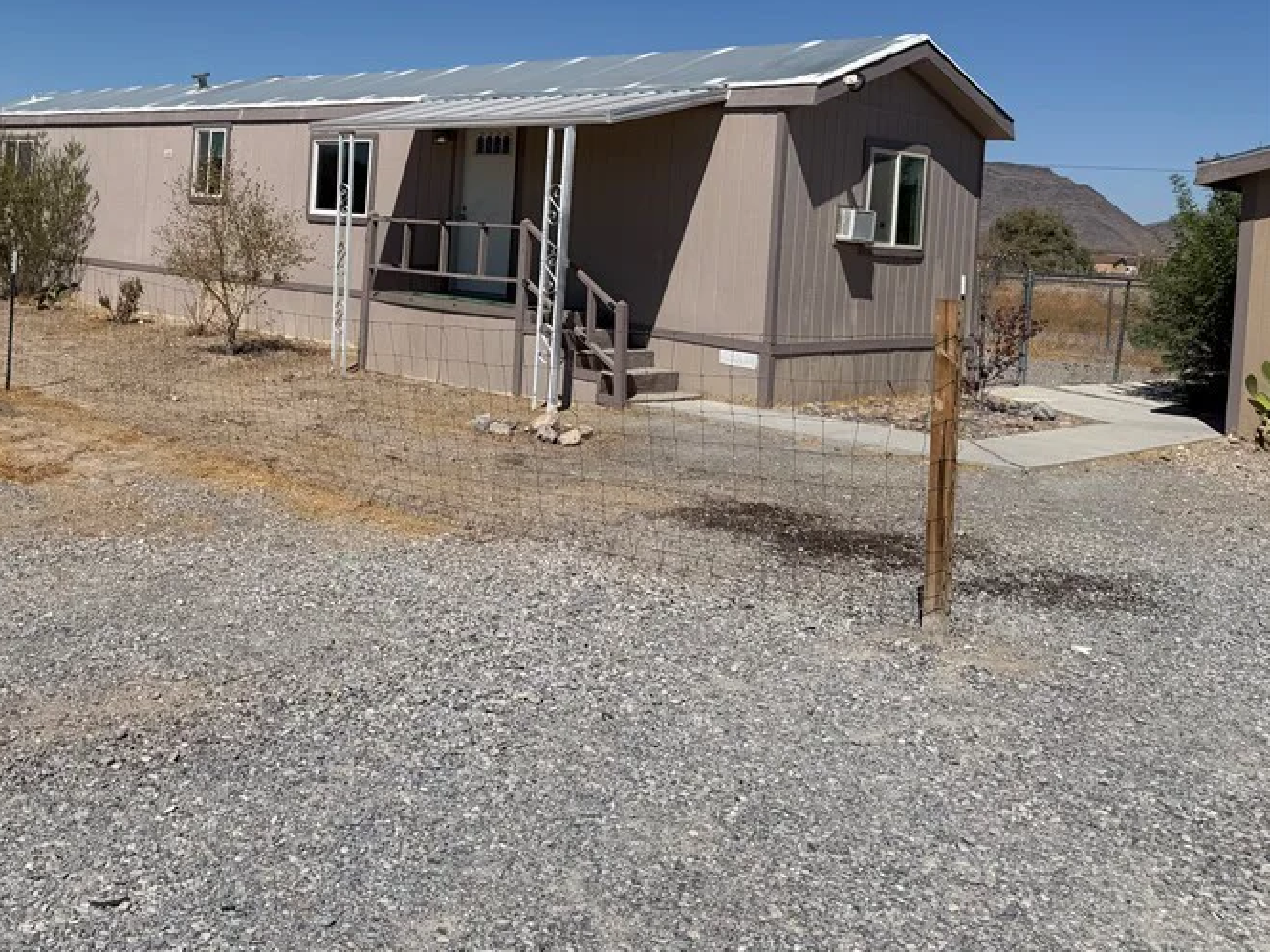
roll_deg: -2.9
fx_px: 1357
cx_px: 300
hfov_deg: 48.0
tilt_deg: +0.1
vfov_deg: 37.6
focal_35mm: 37
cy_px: 226
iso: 80
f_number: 1.78
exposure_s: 1/10309
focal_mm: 6.76
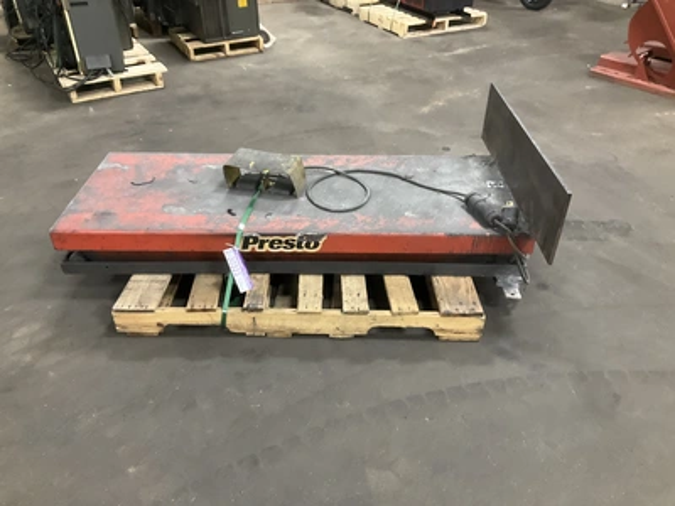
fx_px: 565
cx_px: 338
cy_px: 253
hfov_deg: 61.7
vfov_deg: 48.2
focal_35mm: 29
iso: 320
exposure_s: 1/40
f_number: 1.8
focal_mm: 3
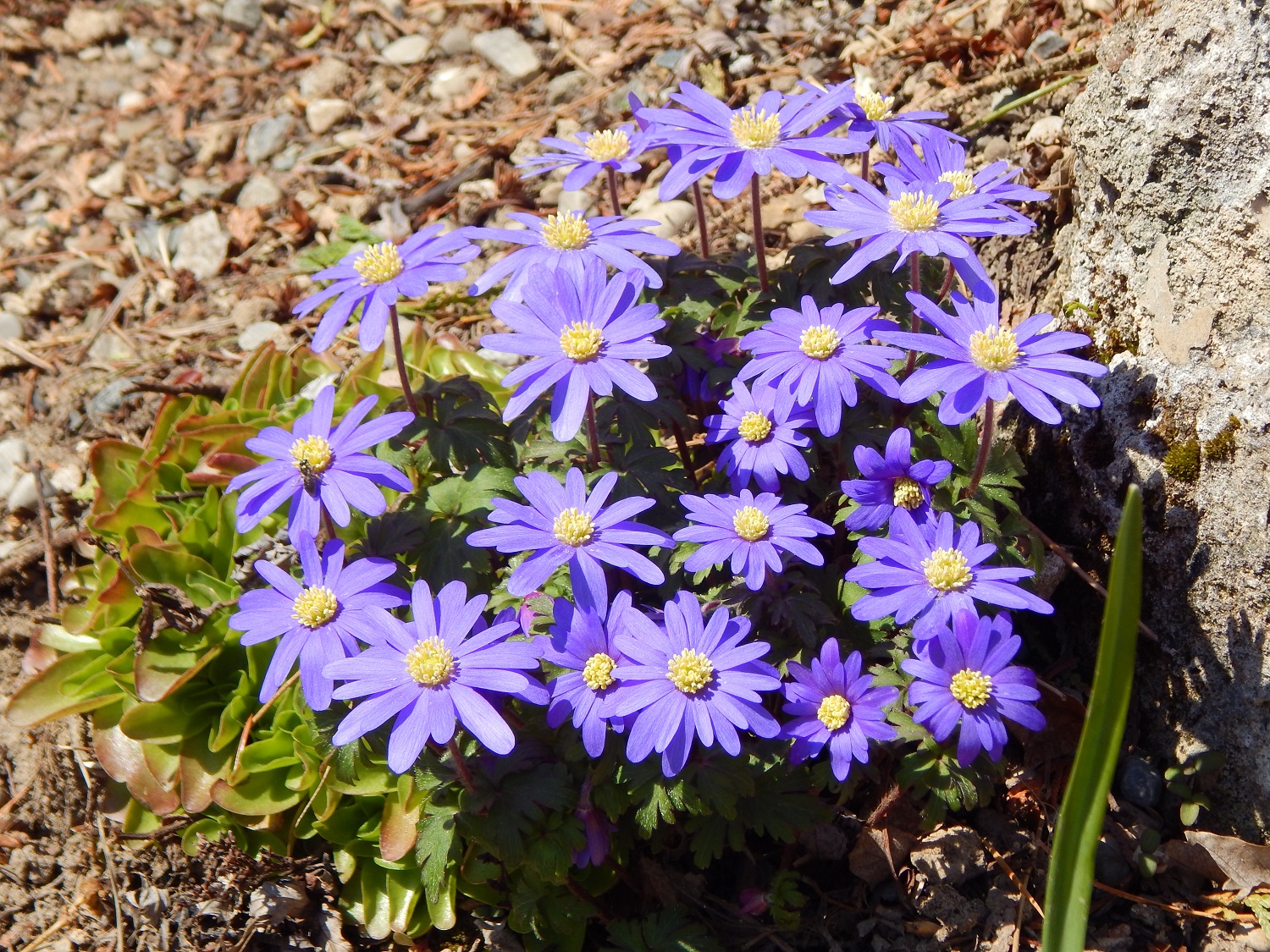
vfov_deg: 17.4
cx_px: 635
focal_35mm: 85
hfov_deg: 23.0
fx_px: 3119
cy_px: 476
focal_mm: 15.3
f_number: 4.3
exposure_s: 1/800
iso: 125
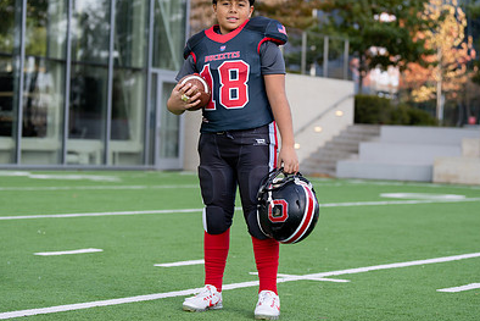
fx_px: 1374
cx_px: 234
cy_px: 131
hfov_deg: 19.8
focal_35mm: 103
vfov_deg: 13.3
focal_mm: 70
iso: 100
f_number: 2.8
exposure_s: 1/400
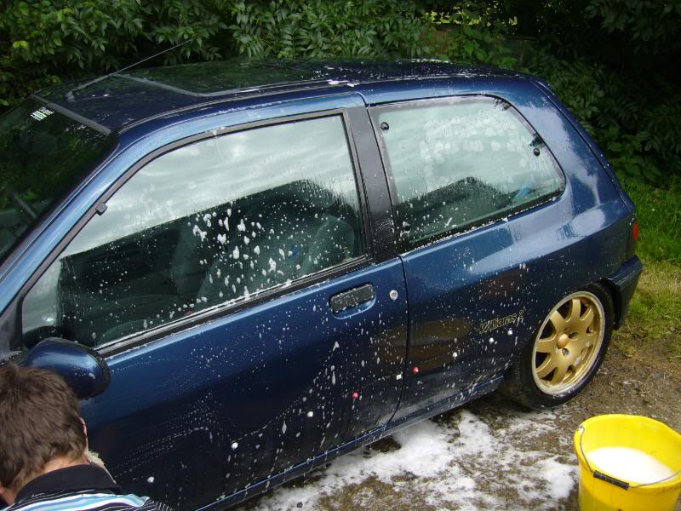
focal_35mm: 35
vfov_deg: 40.7
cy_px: 256
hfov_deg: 52.6
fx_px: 689
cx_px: 340
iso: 100
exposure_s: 1/400
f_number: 2.8
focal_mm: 5.8
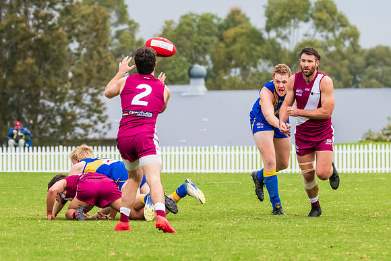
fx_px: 4812
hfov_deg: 4.7
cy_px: 127
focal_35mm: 443
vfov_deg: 3.1
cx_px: 275
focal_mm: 250
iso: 1000
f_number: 9
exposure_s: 1/1250
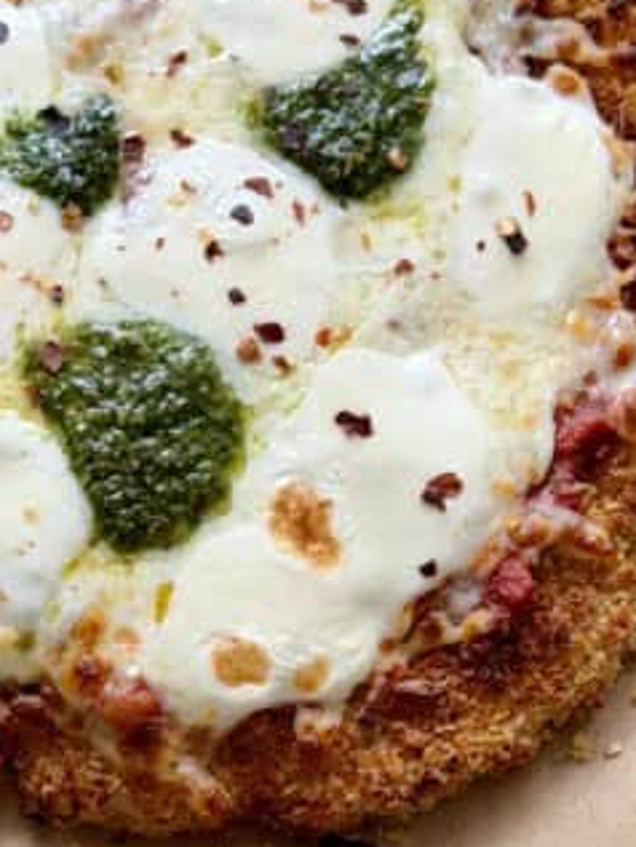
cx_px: 8
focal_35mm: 147
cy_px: 1086
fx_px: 3599
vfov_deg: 13.0
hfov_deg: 10.0
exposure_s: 1/121
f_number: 1.8
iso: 80
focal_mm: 6.8
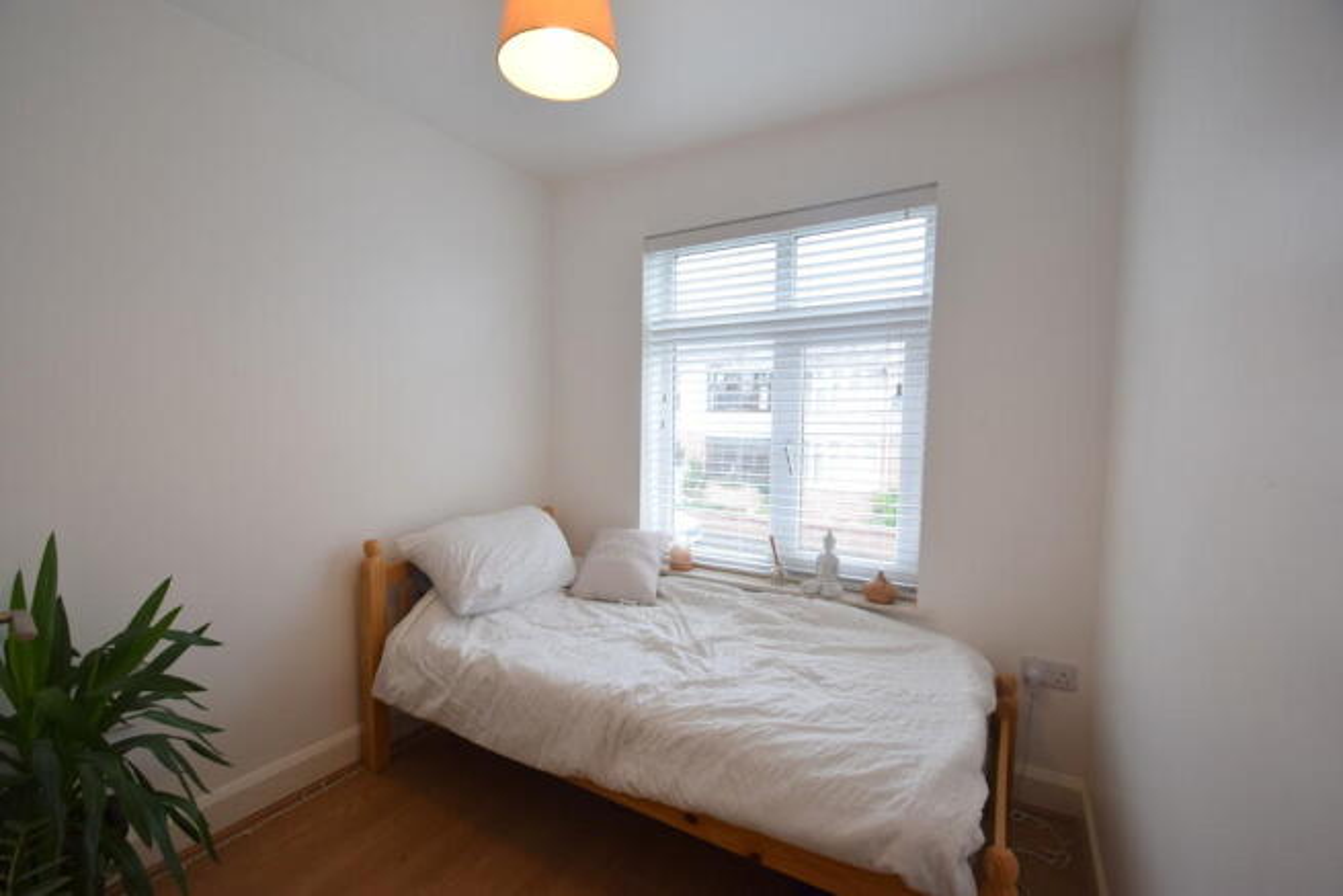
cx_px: 672
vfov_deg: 77.4
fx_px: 560
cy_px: 448
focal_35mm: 15
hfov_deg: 100.4
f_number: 5.6
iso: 400
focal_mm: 10
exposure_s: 1/125
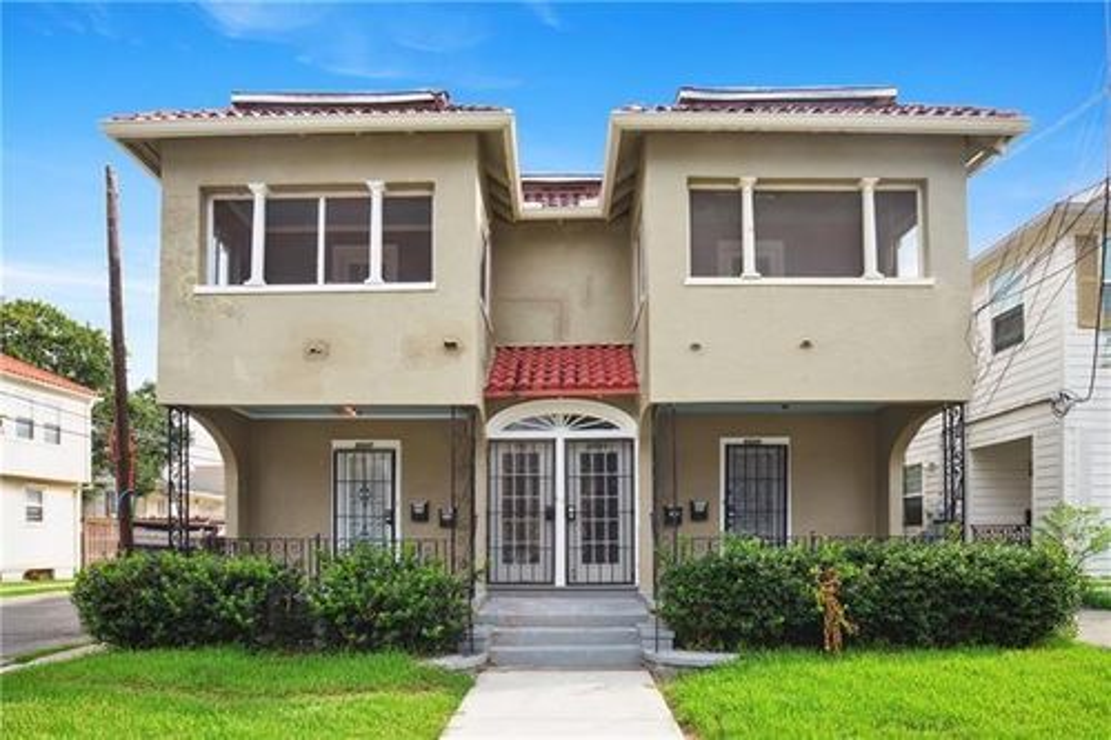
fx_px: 617
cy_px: 370
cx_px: 556
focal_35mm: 20
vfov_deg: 61.9
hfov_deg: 84.0
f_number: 11
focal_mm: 20
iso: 400
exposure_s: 1/100
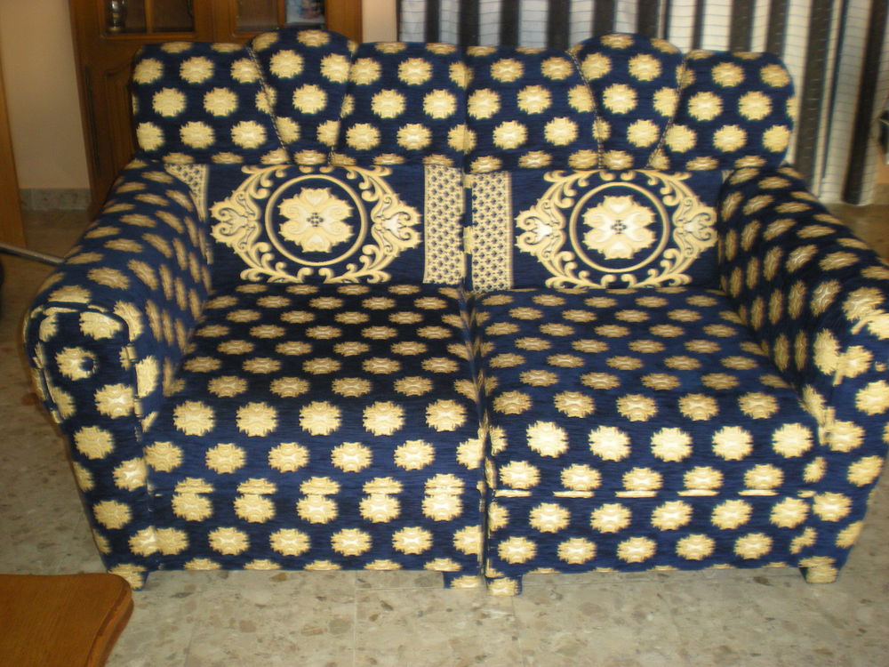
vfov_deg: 37.7
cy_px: 334
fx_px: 976
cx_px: 444
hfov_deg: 49.0
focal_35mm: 38
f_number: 3.1
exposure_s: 1/30
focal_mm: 6.3
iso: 169
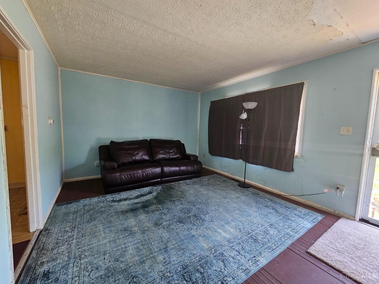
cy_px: 142
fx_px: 142
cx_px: 190
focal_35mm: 13
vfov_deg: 89.9
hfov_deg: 106.2
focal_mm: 2.2
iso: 250
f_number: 2.2
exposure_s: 1/60
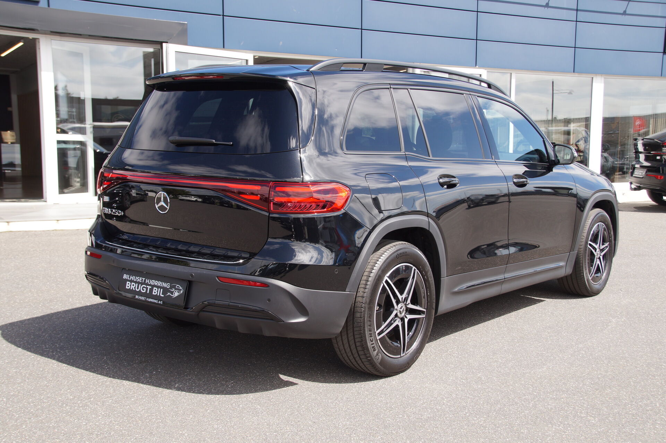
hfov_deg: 46.4
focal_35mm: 42
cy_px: 222
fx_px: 777
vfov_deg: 31.9
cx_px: 333
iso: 100
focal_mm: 28
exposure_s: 1/160
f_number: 6.3
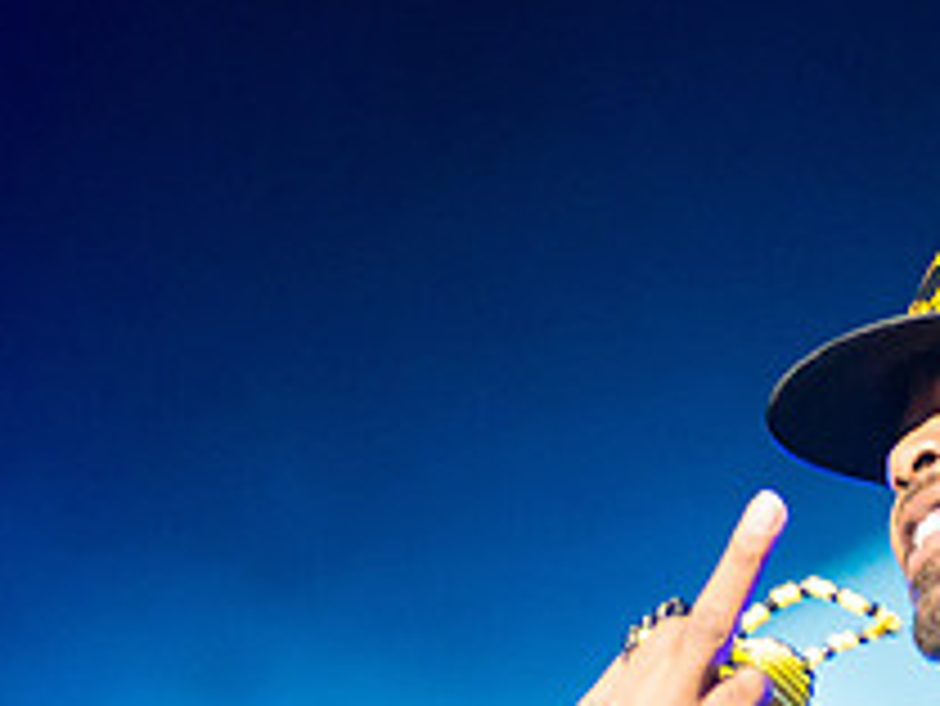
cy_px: 956
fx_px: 11928
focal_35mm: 439
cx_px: 913
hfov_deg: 4.5
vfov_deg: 3.4
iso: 5000
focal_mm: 125
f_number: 2.8
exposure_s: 1/400
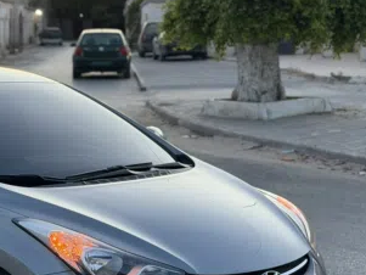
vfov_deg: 14.5
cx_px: 5
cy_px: 159
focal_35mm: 102
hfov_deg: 18.8
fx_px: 1079
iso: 200
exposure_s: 1/67
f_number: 1.78
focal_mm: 6.76
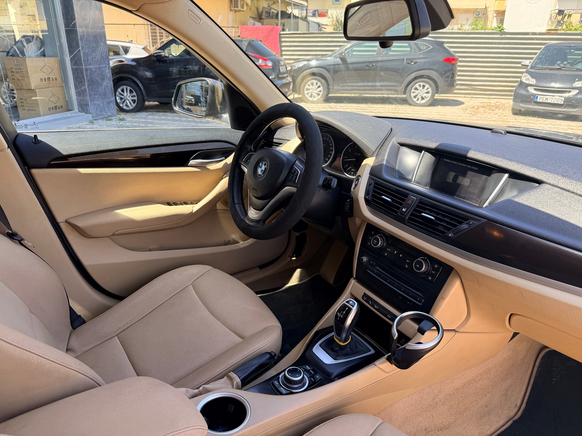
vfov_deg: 56.8
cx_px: 291
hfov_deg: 71.6
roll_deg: -1.1
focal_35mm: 24
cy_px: 218
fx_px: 404
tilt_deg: -22.7
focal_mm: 6.76
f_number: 1.78
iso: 100
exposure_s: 1/412
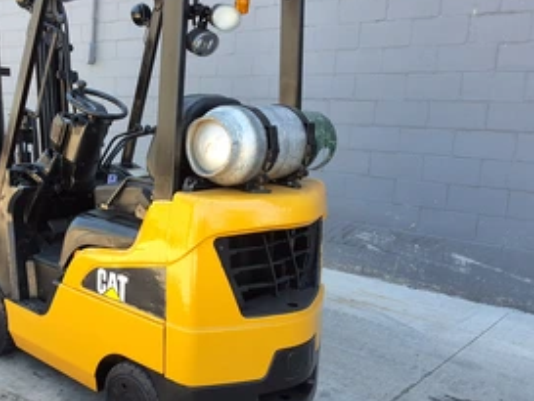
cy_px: 201
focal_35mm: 41
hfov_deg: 44.6
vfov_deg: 35.2
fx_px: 633
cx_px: 151
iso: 32
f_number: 1.9
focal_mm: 2.91
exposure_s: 1/193
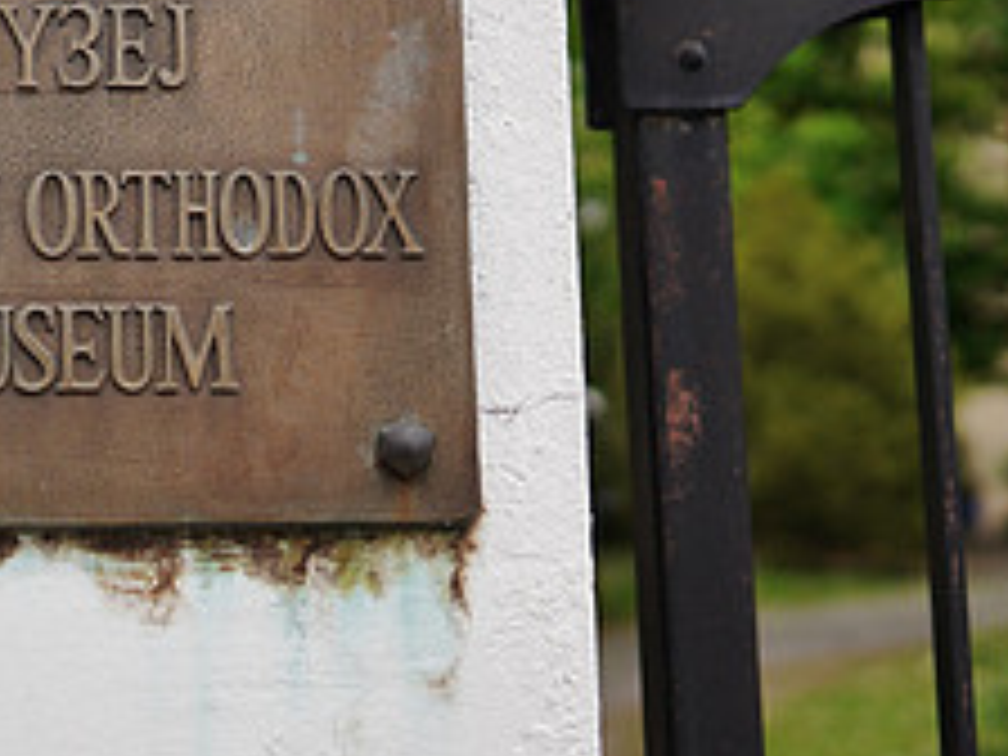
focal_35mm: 60
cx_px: 40
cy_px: 50
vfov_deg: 23.6
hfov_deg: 30.3
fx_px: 1747
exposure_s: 1/3200
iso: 100
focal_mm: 24
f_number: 1.4
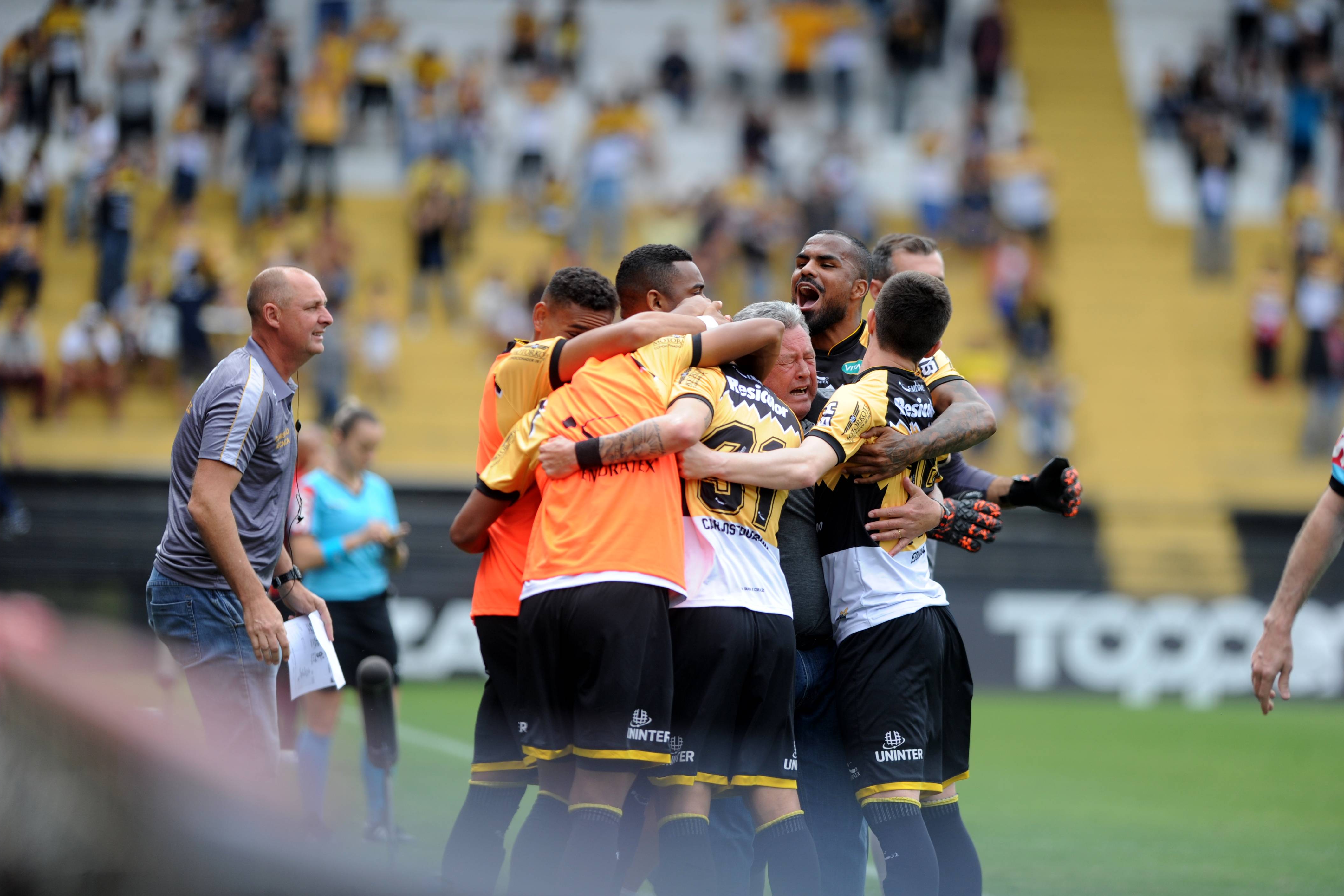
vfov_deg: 4.6
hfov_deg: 6.8
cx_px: 671
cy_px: 449
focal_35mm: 301
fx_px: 11236
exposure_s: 1/2000
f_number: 2.8
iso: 400
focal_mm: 300
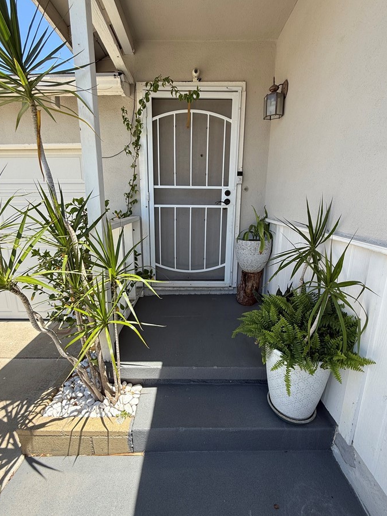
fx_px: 239
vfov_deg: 94.5
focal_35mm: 16
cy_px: 256
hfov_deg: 78.1
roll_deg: -0.3
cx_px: 188
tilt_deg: -11.3
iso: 50
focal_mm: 2.22
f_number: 2.2
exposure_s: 1/522
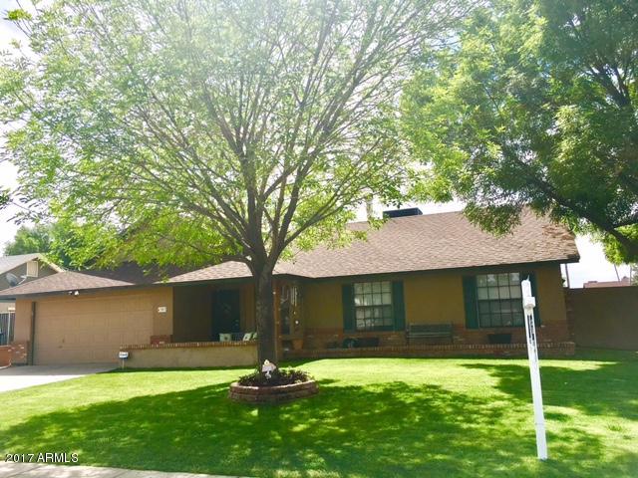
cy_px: 239
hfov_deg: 61.7
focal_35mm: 29
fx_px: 534
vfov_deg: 48.2
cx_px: 319
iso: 25
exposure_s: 1/1570
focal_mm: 4.15
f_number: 2.2
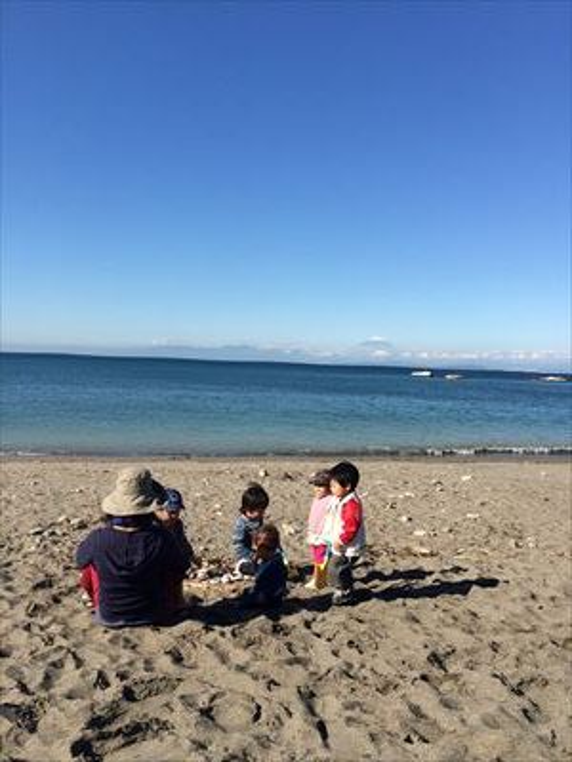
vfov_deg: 61.7
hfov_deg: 48.2
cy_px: 381
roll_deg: -1.0
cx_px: 286
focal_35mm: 29
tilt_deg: -2.9
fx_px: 639
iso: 32
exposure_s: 1/2564
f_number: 2.2
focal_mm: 4.15
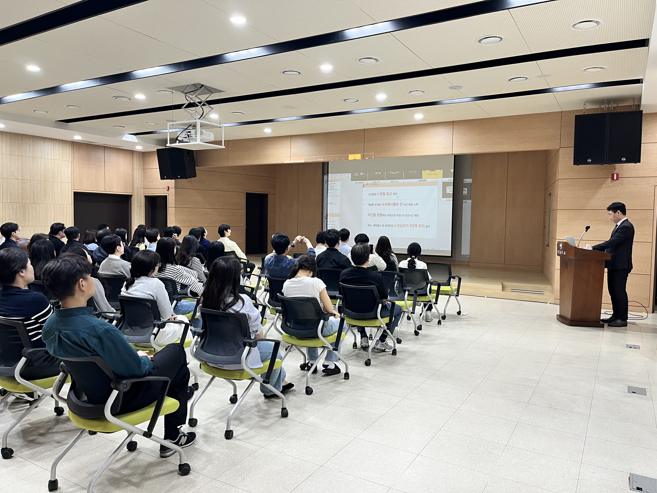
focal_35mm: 26
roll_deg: -0.2
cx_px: 328
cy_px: 246
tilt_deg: -3.1
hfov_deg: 67.3
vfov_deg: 53.1
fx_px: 493
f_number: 1.6
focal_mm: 5.1
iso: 100
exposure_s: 1/60
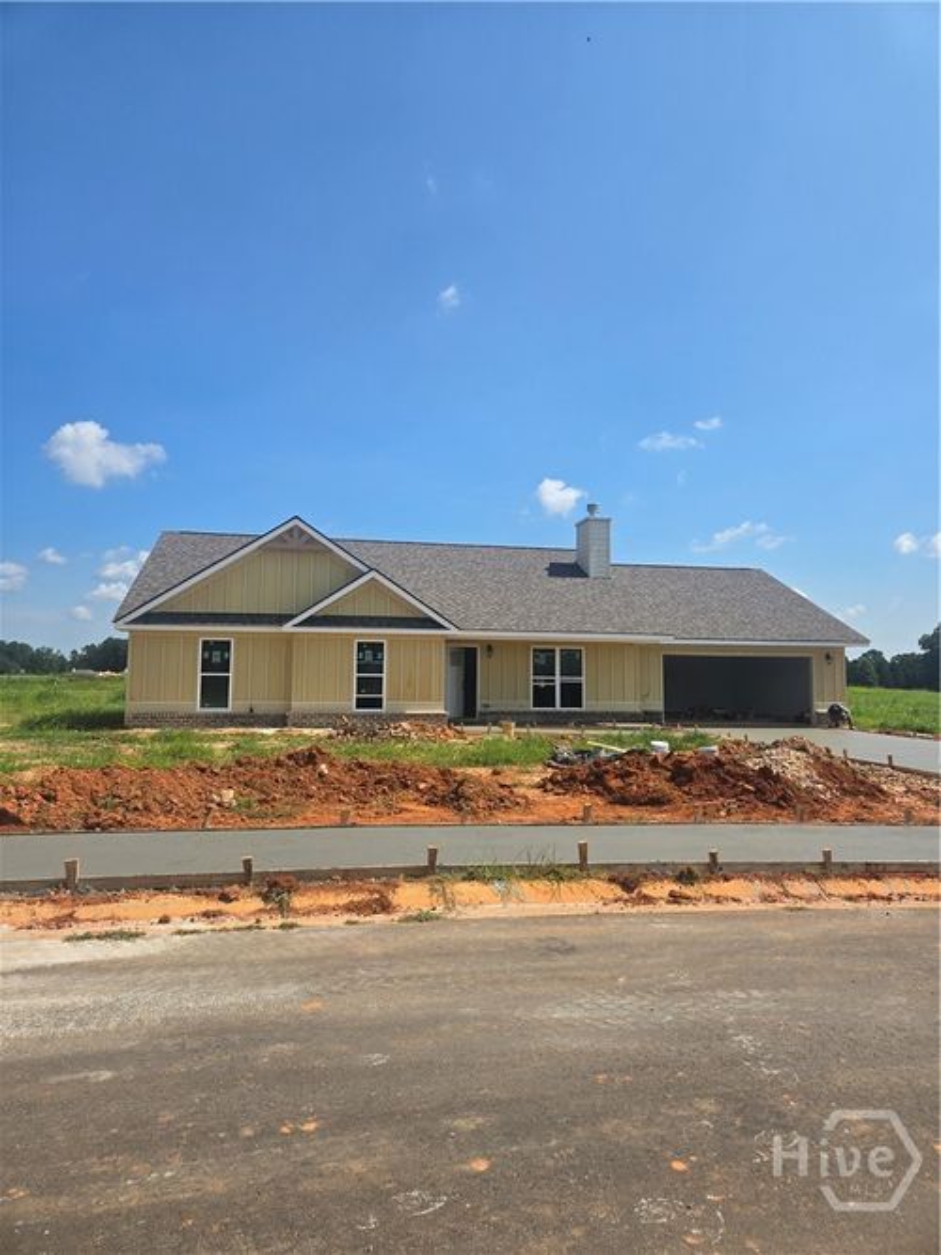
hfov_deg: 58.9
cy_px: 628
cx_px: 470
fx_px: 834
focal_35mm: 23
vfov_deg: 73.9
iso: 25
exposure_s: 1/2198
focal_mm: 5.4
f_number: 1.8
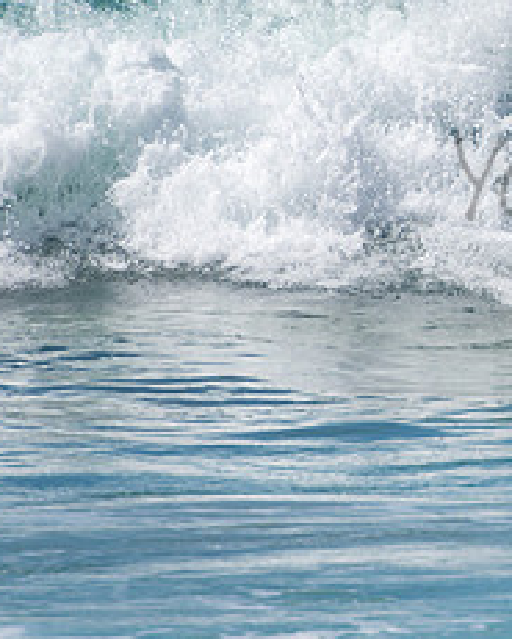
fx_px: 26766
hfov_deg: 1.1
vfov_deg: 1.4
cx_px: 739
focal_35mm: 1414
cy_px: 154
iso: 320
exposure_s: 1/2000
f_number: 5.6
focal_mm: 400
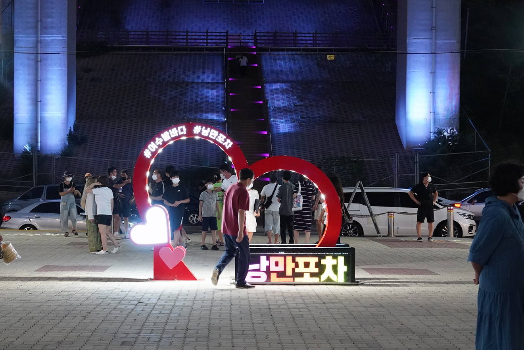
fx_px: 771
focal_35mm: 53
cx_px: 248
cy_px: 201
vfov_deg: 25.5
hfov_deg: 37.5
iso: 5000
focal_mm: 35
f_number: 5.6
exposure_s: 1/100
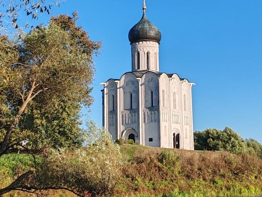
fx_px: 568
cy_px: 89
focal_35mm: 75
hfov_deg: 26.0
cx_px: 143
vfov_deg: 19.6
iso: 50
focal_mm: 6.12
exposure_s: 1/650
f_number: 1.9
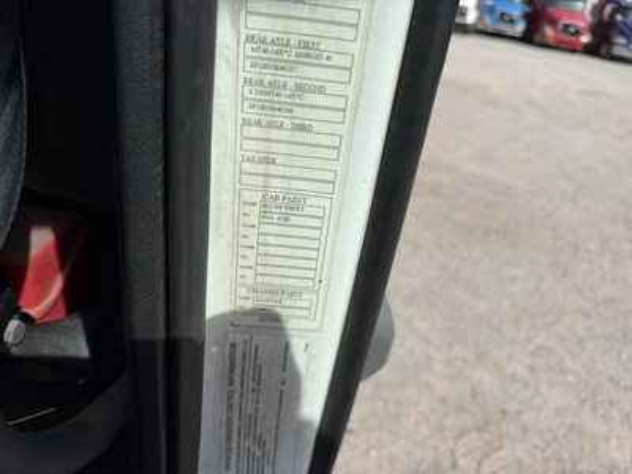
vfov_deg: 56.8
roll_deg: -9.9
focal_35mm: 24
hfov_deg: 71.6
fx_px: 438
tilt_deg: -28.4
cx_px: 316
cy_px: 237
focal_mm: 6.76
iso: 80
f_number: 1.78
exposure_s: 1/4975
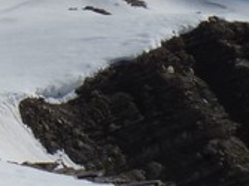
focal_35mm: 178
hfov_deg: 9.8
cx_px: -343
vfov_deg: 7.6
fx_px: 1279
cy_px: -301
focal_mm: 4.8
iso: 80
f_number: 7.1
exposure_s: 1/500
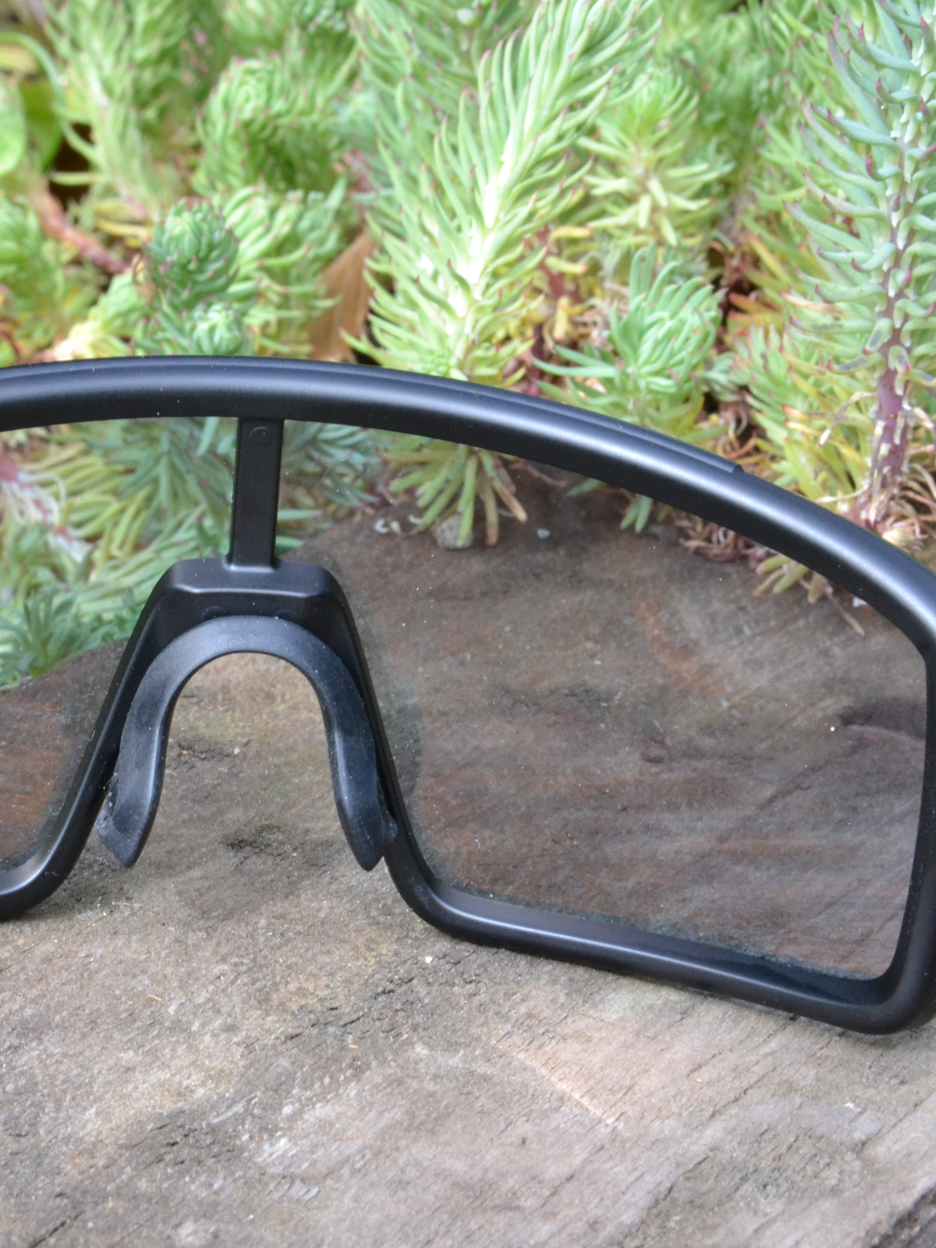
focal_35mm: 143
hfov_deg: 10.4
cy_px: 624
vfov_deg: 13.8
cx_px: 248
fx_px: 5156
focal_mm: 66
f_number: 22
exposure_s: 1/50
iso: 1600
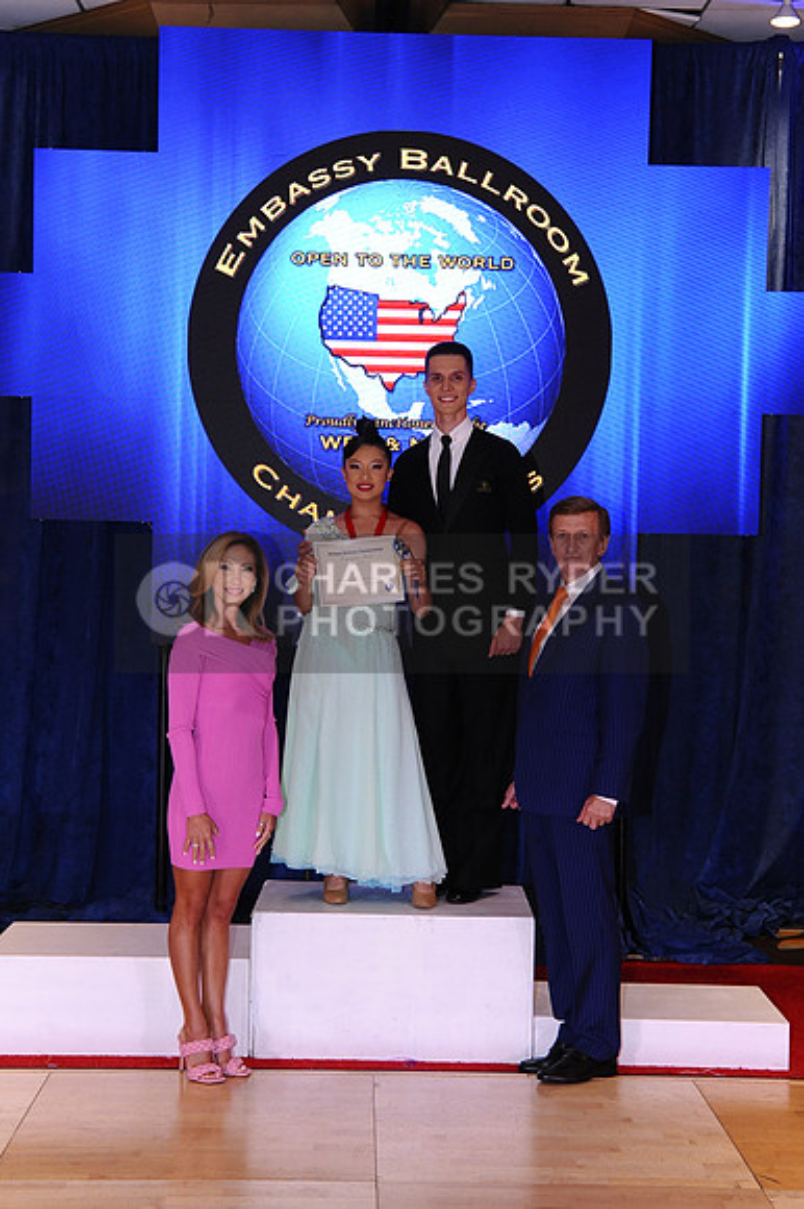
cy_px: 604
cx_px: 402
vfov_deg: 35.7
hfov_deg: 24.2
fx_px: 1878
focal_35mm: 56
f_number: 5.6
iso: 2000
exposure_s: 1/250
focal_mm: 56
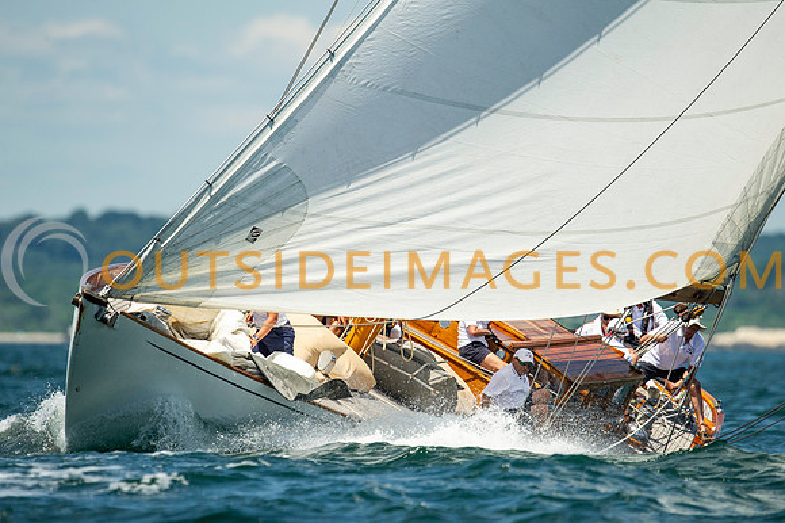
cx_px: 392
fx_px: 14230
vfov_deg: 2.1
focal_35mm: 653
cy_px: 262
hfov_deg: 3.2
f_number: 5
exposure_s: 1/3200
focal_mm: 600
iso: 400
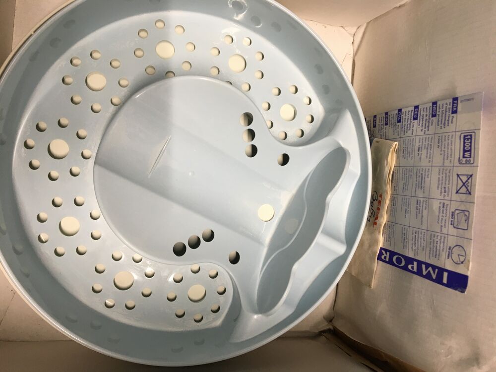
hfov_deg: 61.7
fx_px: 416
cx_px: 248
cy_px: 186
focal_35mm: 29
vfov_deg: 48.2
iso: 50
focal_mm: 4.15
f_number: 2.2
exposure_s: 1/33
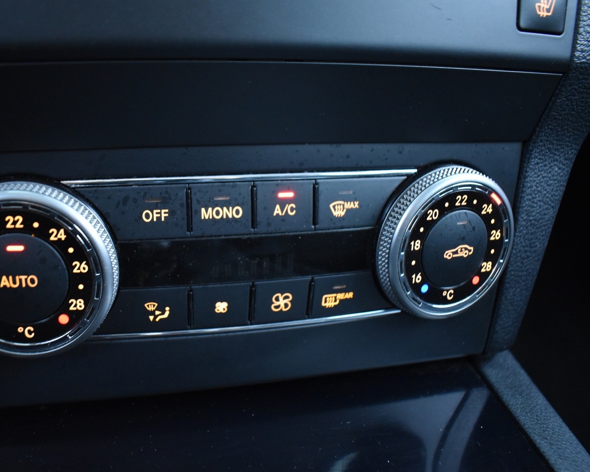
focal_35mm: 31
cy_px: 237
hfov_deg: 56.8
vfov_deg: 47.1
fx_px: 541
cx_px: 241
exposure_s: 1/6
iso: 3200
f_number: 3.5
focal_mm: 18
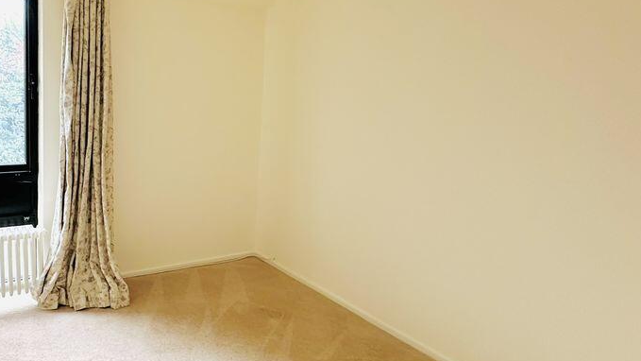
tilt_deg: -5.0
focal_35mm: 23
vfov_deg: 49.2
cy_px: 141
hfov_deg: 73.9
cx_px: 172
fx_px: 391
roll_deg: -0.9
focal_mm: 2.22
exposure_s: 1/50
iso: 200
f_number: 2.2
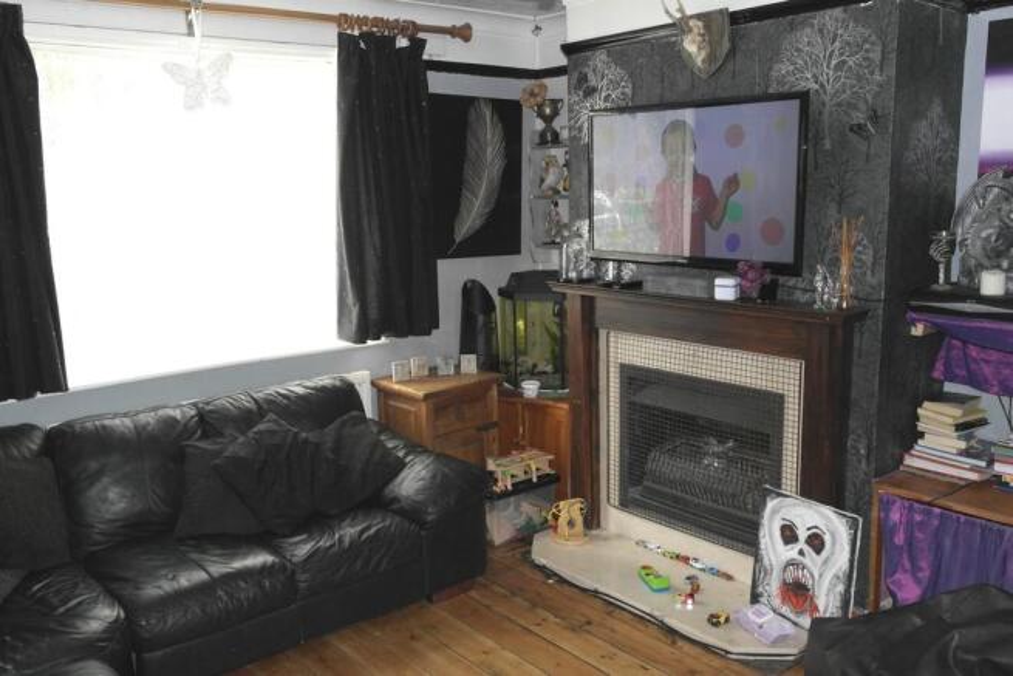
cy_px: 338
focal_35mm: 30
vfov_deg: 43.6
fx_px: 844
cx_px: 506
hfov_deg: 61.9
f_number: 10
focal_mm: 20
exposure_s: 1/40
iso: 800
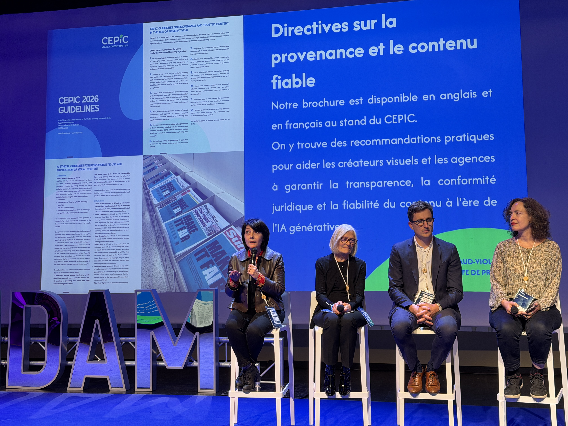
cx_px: 284
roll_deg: +0.8
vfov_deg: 30.3
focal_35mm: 48
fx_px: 788
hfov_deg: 39.7
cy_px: 213
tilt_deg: +3.0
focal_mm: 6.76
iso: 100
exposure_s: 1/50
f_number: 1.78
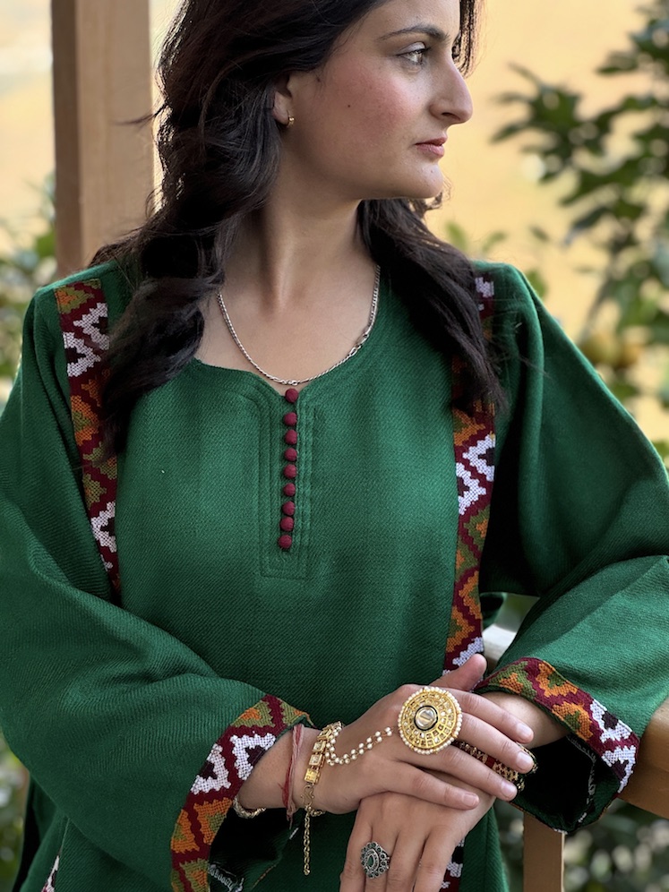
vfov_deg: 25.3
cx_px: 334
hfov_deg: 19.1
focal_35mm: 77
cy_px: 446
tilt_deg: -8.8
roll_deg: -0.8
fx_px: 1984
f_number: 2.8
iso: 40
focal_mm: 9
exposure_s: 1/99
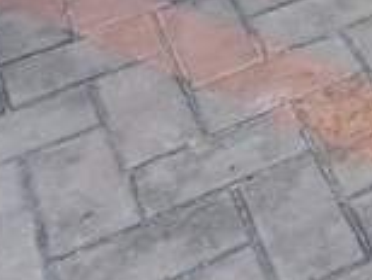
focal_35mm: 140
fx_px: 1507
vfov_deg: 9.4
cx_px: 694
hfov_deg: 12.7
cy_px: -401
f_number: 1.8
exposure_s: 1/50
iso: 109
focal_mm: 3.84
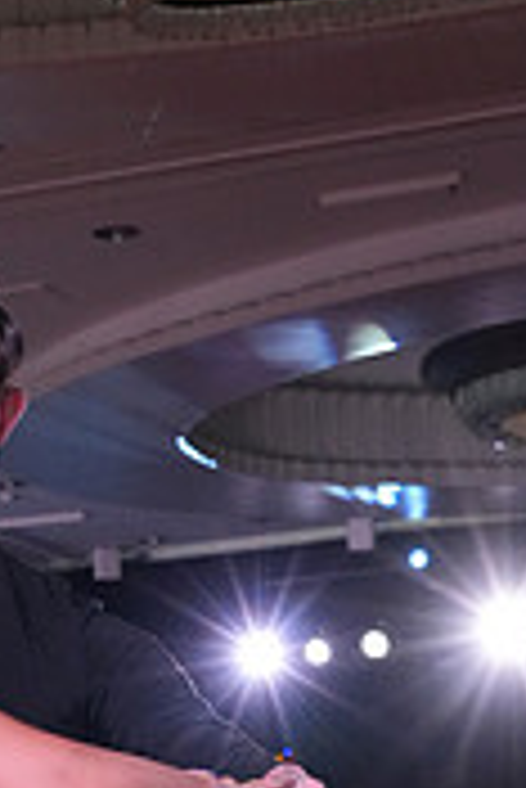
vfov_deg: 12.6
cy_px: 1130
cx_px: -196
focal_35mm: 156
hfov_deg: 8.7
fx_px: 3412
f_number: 7.1
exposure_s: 1/200
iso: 4000
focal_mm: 47
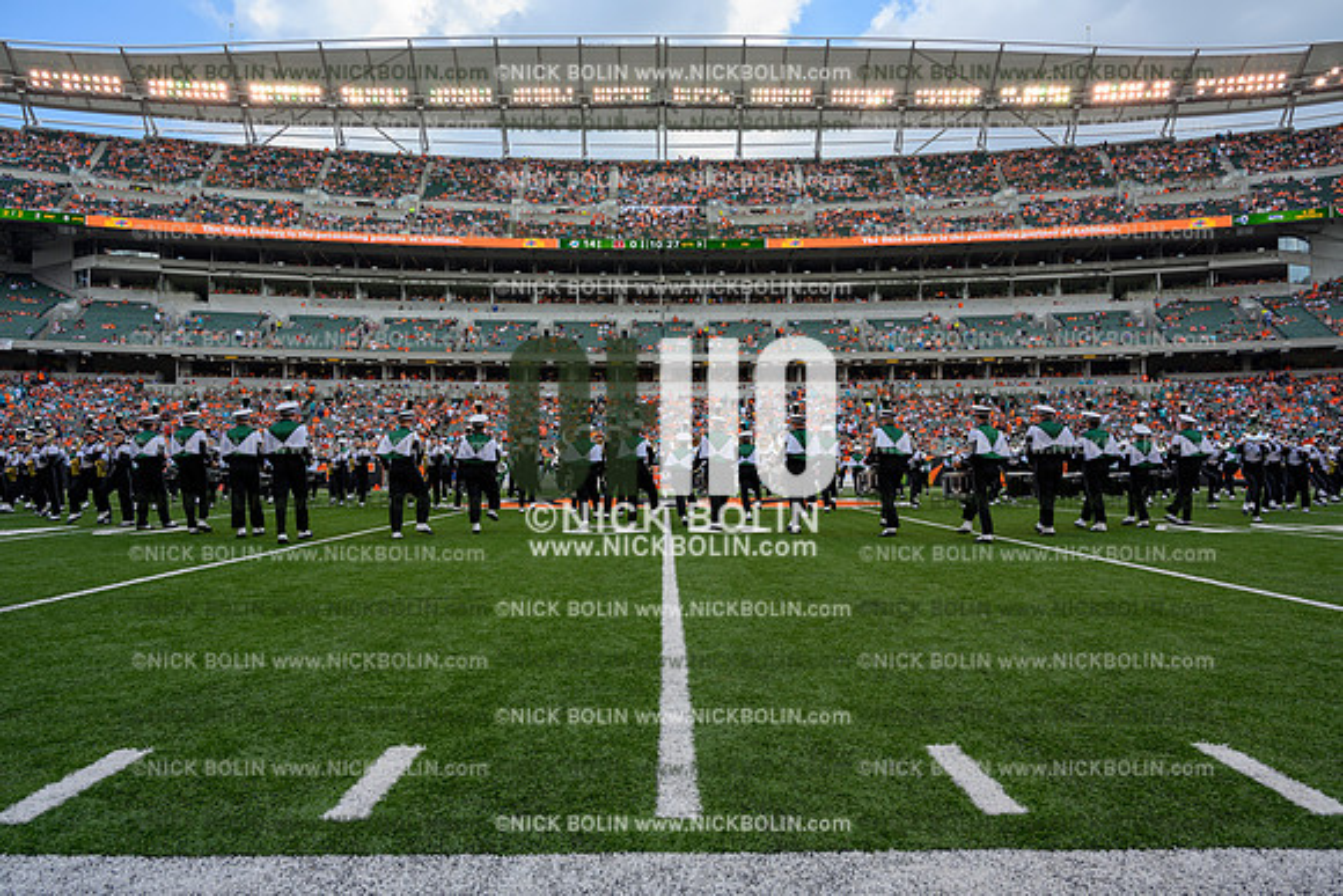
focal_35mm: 24
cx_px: 672
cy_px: 448
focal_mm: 24
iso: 80
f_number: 7.1
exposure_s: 1/125
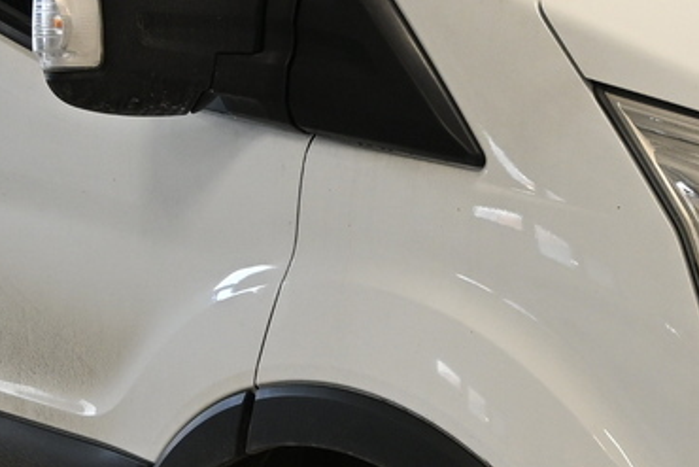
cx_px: 421
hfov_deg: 10.3
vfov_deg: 6.9
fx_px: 3890
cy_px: 263
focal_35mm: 200
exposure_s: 1/125
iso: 400
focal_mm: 30.5
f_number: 4.8
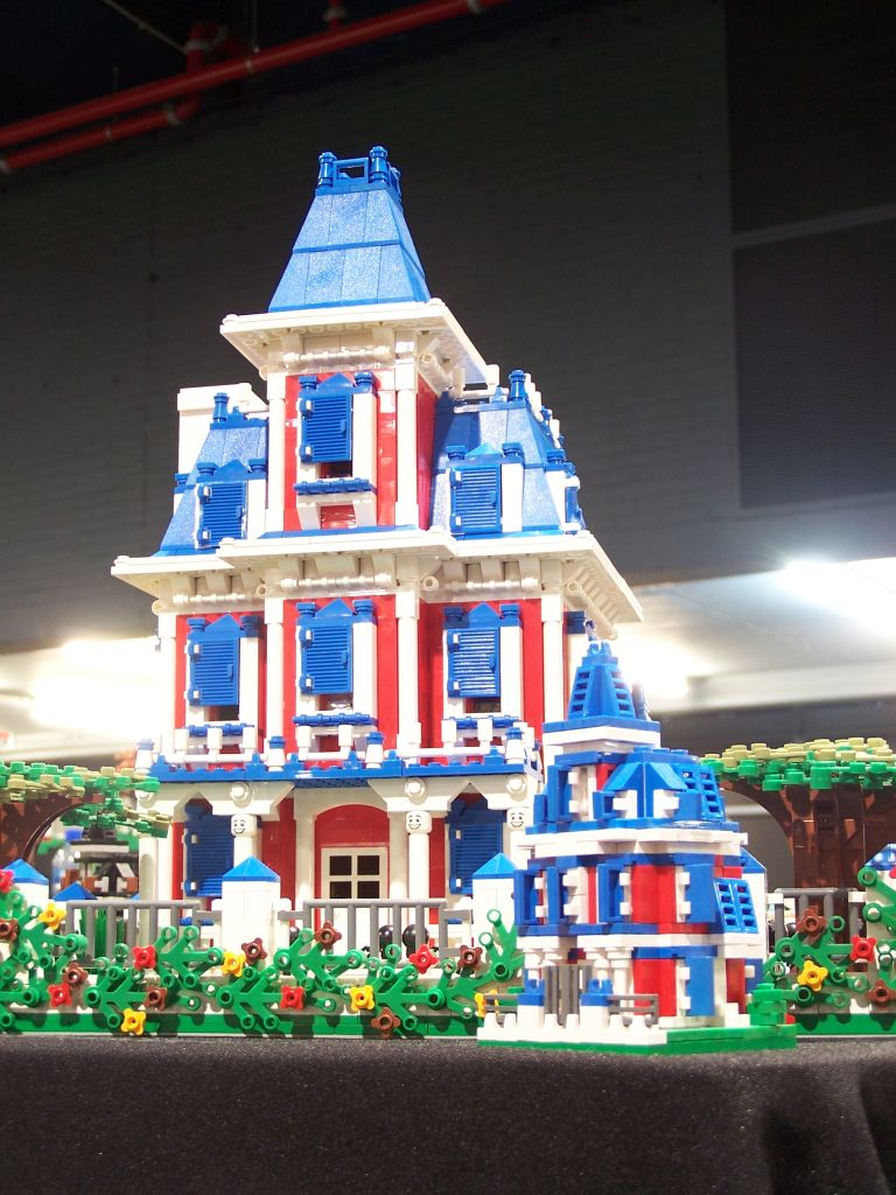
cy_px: 598
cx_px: 448
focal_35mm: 59
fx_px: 2036
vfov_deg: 32.7
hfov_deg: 24.8
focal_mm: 9.8
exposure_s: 1/2
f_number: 3.1
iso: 80
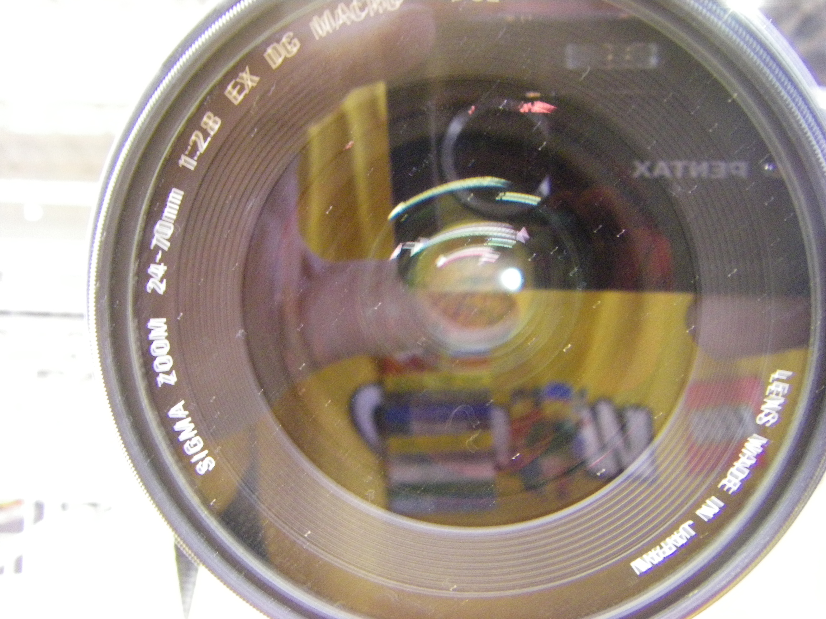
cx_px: 413
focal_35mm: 38
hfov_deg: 49.0
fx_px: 907
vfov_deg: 37.7
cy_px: 310
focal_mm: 6.3
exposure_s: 1/4
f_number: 3.5
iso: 800
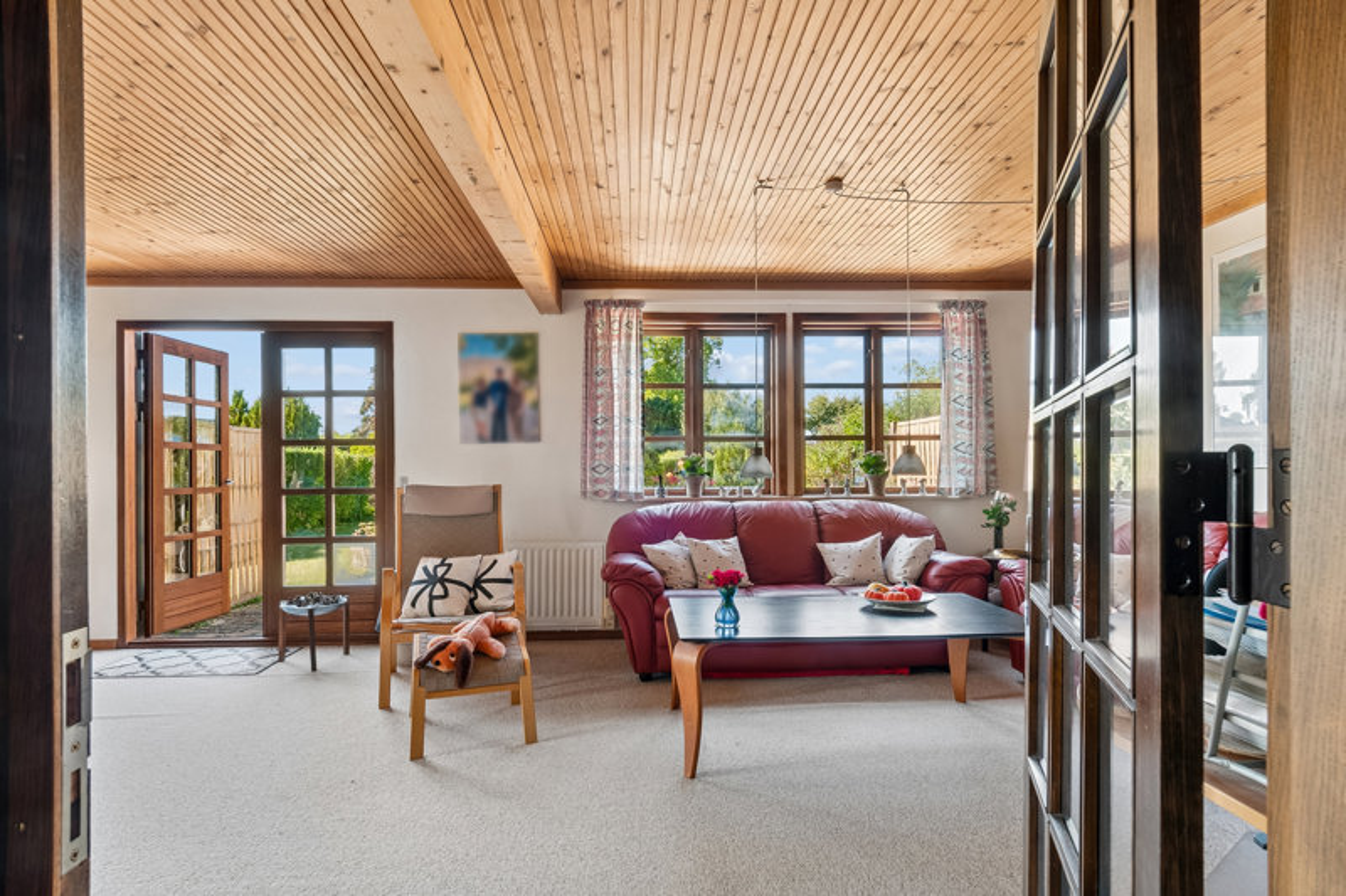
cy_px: 448
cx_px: 673
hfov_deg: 90.0
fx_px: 673
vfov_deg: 67.4
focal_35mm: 18
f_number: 10
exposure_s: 1/10
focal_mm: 12
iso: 200
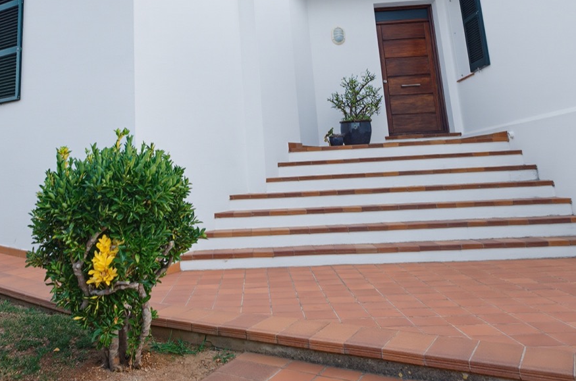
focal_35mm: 32
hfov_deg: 58.2
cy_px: 68
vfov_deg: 39.1
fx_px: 511
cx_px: 220
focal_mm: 14
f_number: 4
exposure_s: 1/13
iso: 100
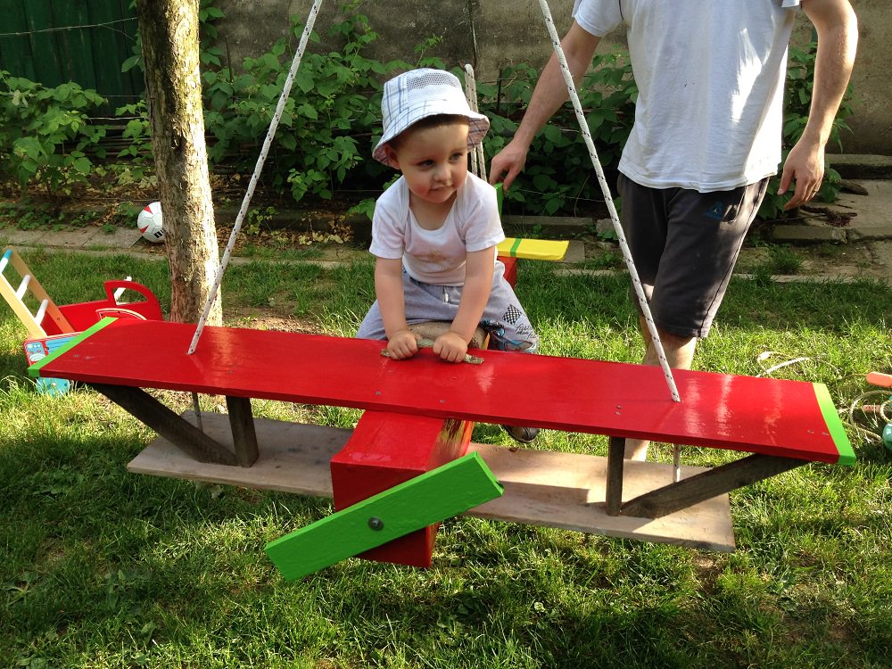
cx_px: 446
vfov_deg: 42.9
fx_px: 850
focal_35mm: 33
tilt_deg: -24.7
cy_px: 334
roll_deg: -0.6
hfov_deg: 55.4
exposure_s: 1/198
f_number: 2.4
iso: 50
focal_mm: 4.12
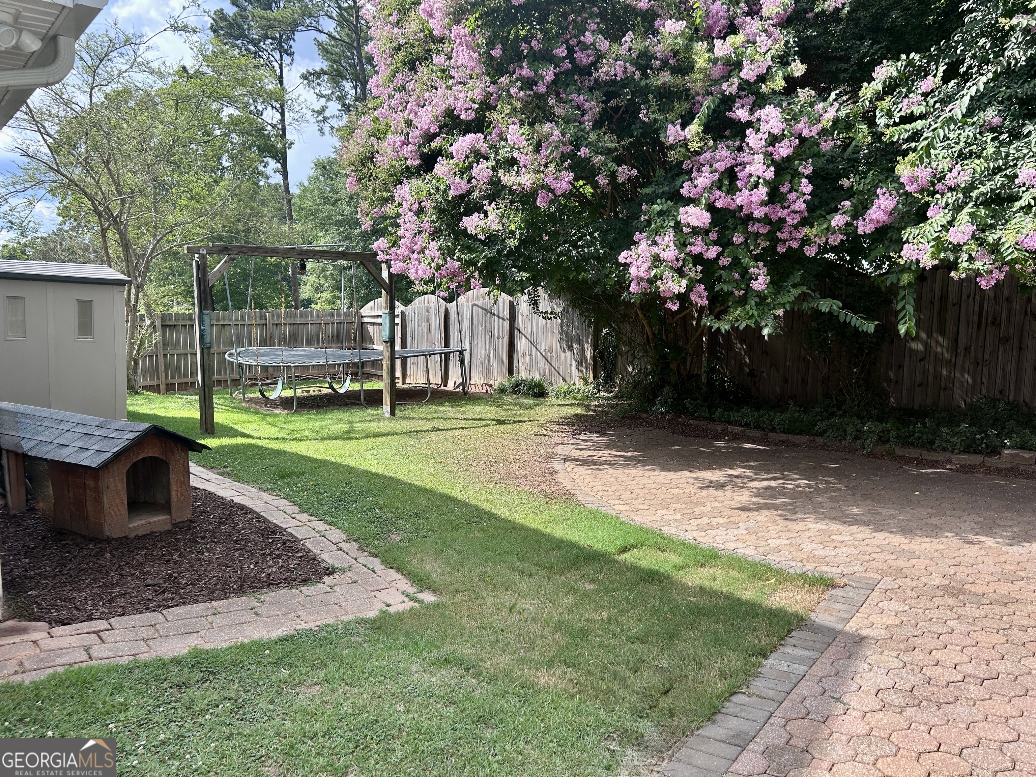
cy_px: 388
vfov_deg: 53.1
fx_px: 778
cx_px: 518
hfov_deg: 67.3
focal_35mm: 26
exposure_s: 1/1412
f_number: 1.5
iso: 50
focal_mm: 5.7
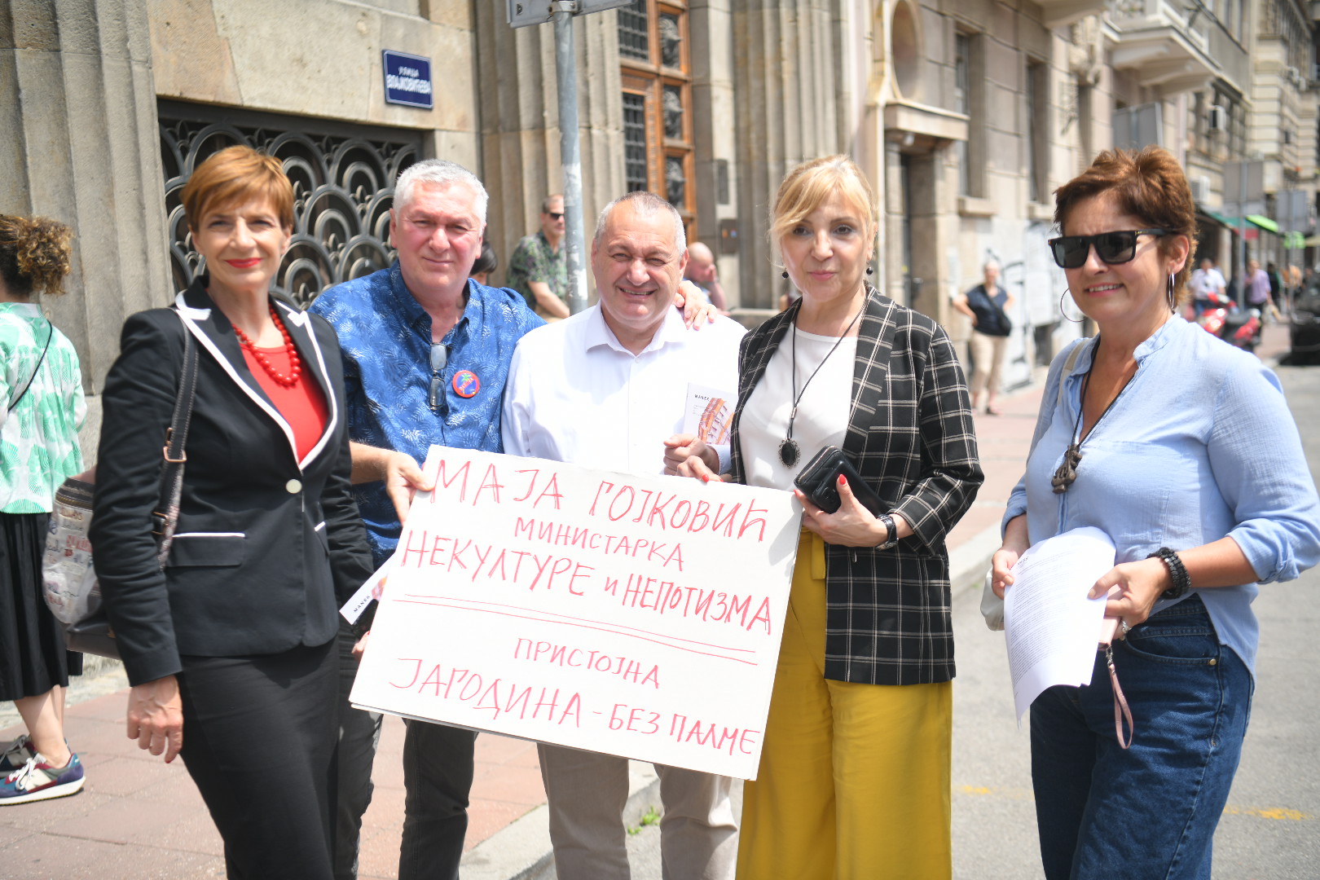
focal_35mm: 45
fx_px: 1650
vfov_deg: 29.9
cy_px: 440
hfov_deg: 43.6
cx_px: 660
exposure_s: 1/1600
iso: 200
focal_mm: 45
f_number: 2.8
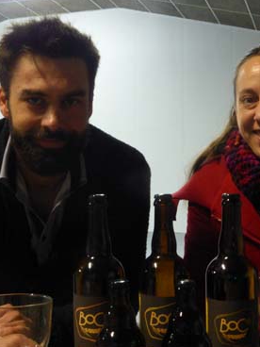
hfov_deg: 27.5
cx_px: 155
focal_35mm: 53
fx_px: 531
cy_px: 172
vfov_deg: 36.2
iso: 800
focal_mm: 6.9
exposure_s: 1/4
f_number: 8
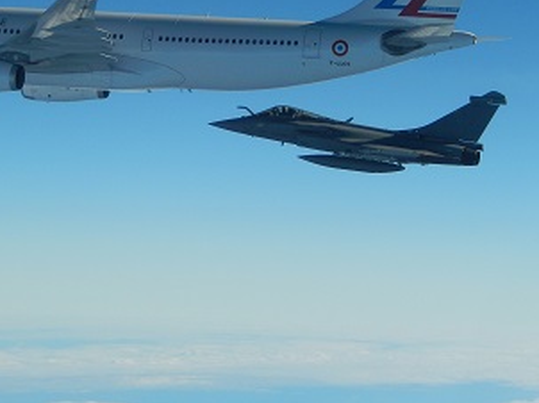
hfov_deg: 10.5
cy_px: 66
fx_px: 2941
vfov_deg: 7.8
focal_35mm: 189
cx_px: 134
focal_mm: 17
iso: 125
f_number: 5.2
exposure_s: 1/800
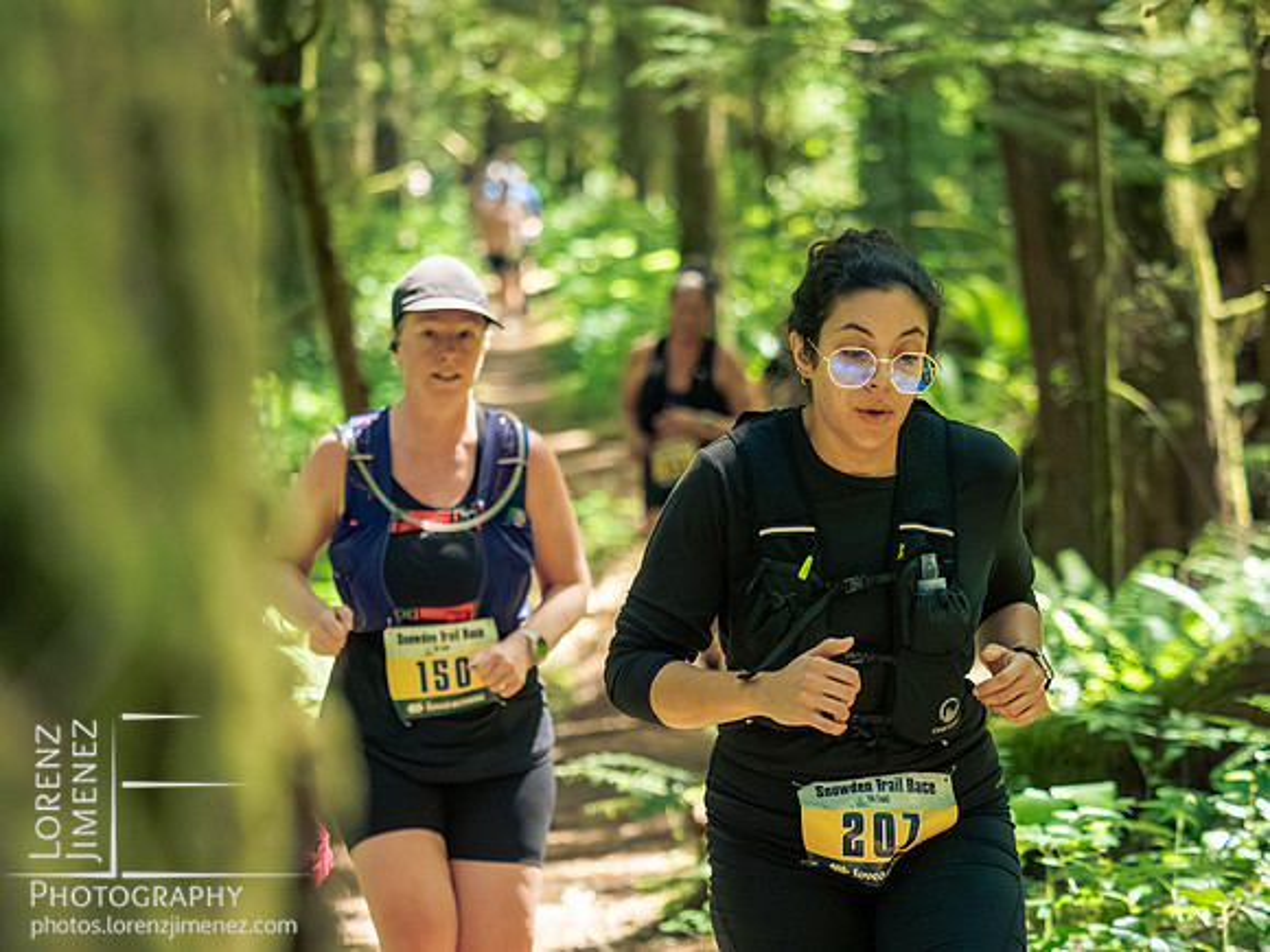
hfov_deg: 12.5
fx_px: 5797
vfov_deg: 9.4
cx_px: 635
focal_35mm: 158
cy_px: 476
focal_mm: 79
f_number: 2.8
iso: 5000
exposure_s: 1/800
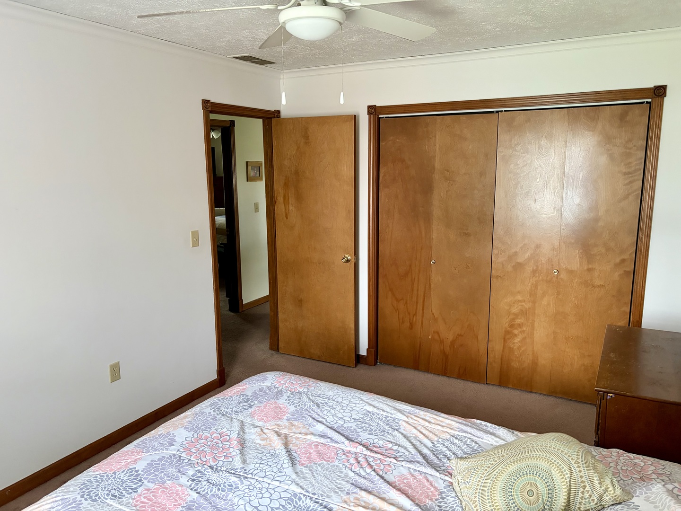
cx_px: 340
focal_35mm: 26
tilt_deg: -9.8
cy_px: 256
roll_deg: -0.4
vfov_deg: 53.1
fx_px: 511
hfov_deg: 67.3
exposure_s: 1/60
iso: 400
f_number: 1.6
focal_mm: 5.96
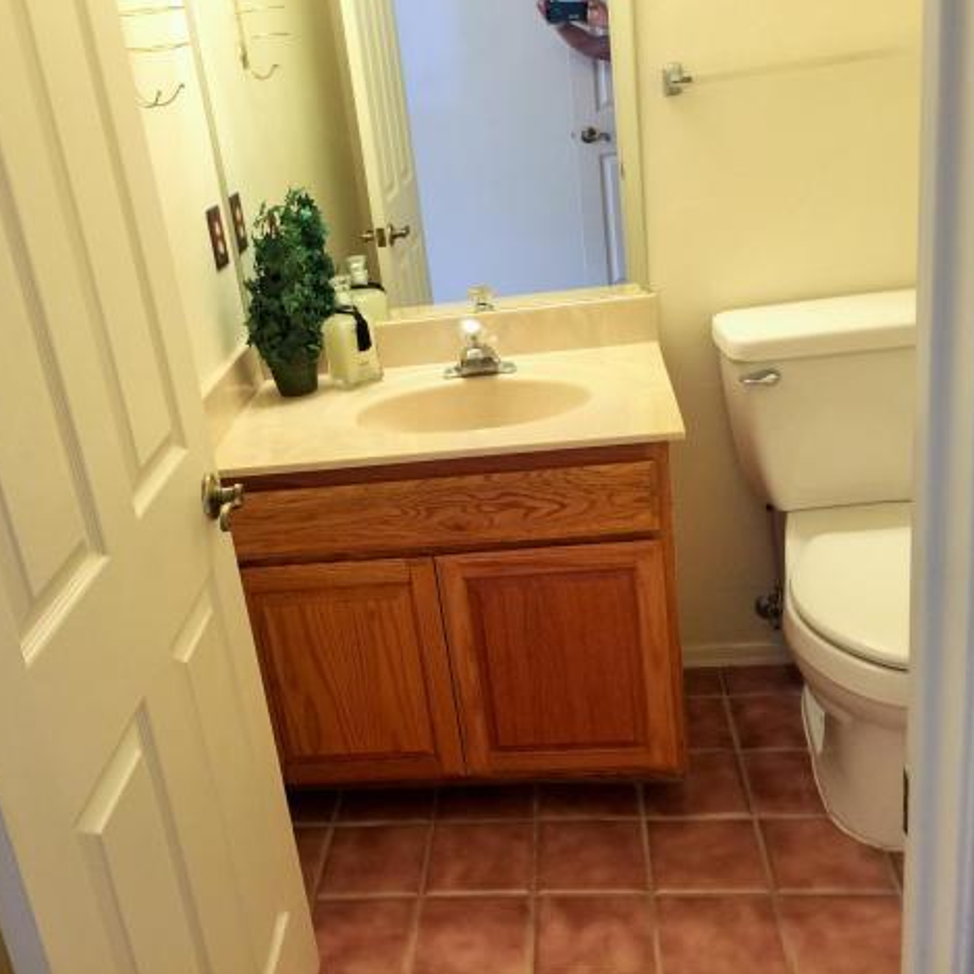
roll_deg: +8.3
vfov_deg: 47.2
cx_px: 401
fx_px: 1114
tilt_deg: -20.6
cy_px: 480
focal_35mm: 35
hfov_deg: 47.0
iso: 50
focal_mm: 4.15
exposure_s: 1/15
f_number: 2.2
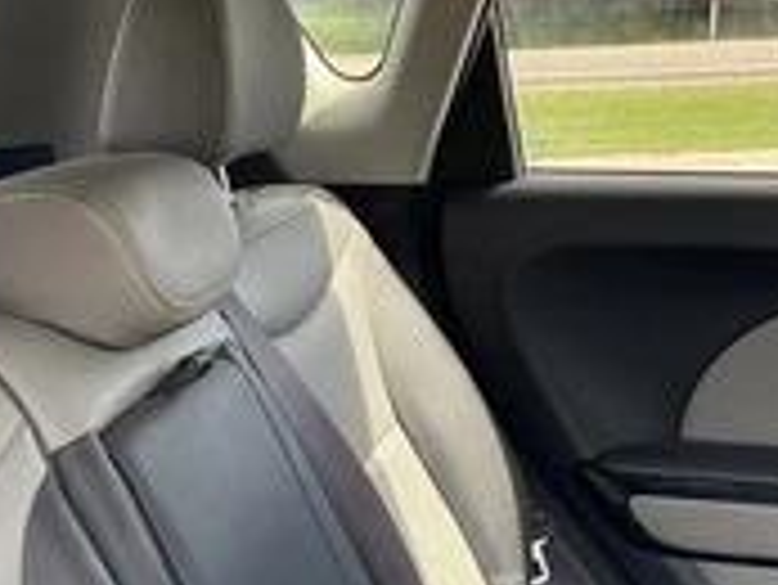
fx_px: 1507
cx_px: 337
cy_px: 446
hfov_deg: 28.9
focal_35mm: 67
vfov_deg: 21.7
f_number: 1.8
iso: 64
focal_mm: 3
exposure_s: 1/122
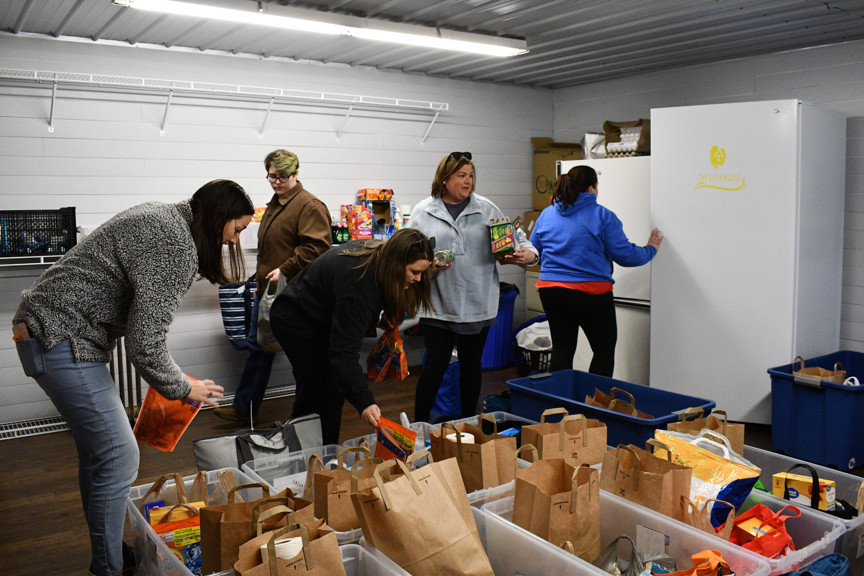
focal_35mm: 30
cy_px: 288
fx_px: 720
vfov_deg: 43.6
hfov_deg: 61.9
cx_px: 432
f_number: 6.3
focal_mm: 20
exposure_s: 1/160
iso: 3200
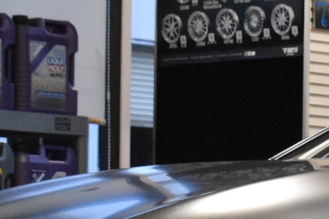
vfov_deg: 5.4
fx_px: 2265
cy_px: 397
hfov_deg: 8.1
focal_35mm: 248
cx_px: 524
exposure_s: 1/50
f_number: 8
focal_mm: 28
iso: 3600
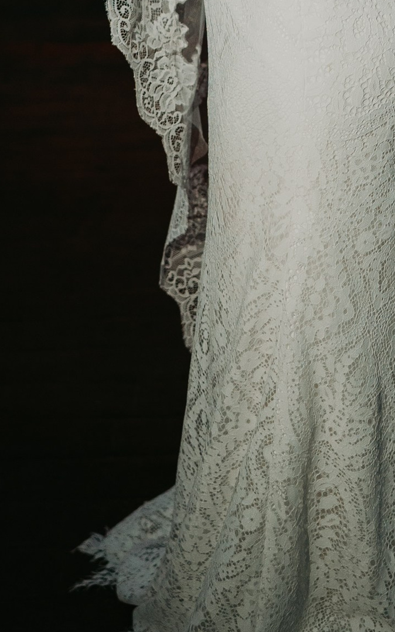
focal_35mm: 127
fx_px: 2188
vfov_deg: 15.4
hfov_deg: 10.3
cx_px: 227
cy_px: -253
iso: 500
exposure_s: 1/400
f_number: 1.8
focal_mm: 35
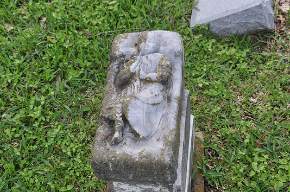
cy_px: 89
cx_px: 155
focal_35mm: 51
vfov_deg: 26.6
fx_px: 406
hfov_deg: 39.2
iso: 200
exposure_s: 1/60
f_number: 8
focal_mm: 31
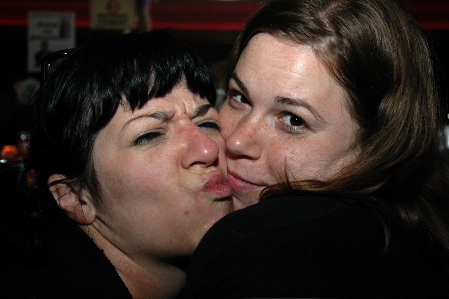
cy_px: 150
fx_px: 654
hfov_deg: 37.9
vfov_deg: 25.7
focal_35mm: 52
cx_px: 224
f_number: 5
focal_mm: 35
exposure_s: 1/60
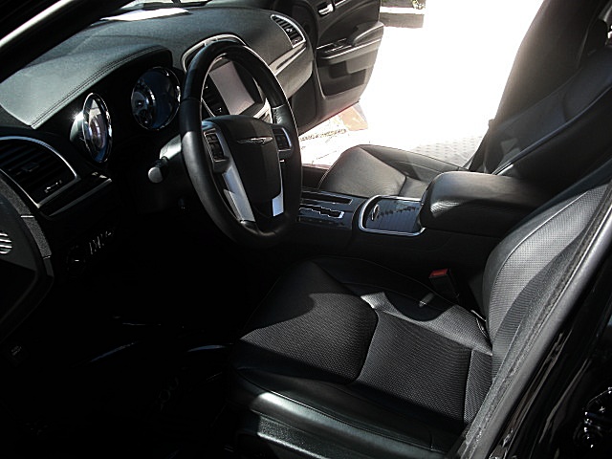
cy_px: 230
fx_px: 636
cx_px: 306
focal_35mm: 36
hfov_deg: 51.4
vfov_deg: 39.7
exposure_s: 1/160
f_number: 2.8
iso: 50
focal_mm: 6.3
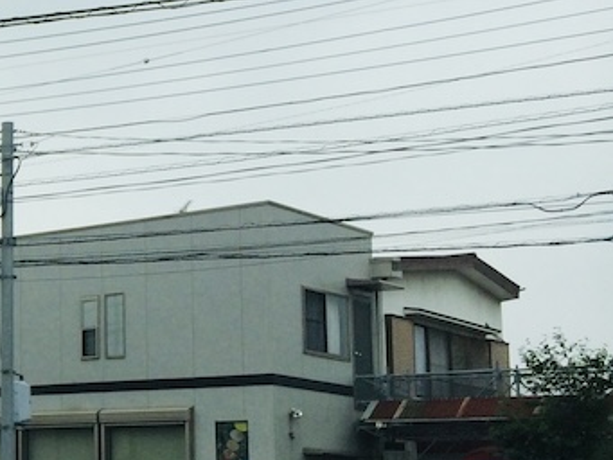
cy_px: 293
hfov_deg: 19.6
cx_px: -280
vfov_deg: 16.8
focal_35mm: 88
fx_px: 1559
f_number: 2.2
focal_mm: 4.12
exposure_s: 1/1520
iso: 32
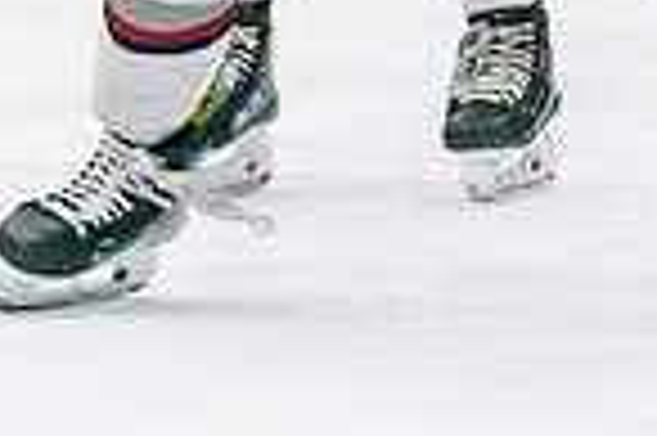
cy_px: -338
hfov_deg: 3.3
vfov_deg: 2.2
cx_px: 357
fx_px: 11466
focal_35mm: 629
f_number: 2.8
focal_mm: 150
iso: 3200
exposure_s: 1/1250
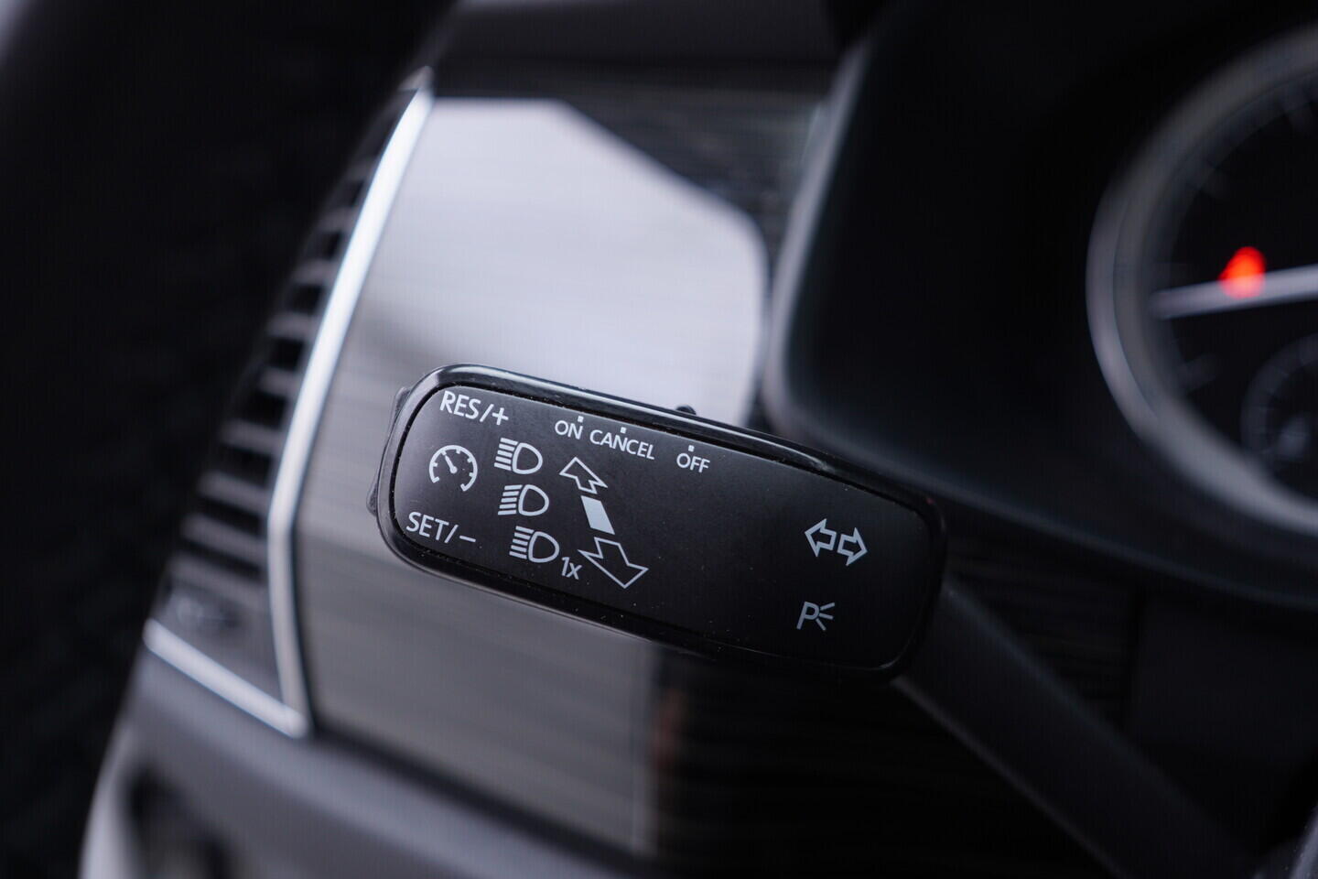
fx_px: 1318
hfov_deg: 53.1
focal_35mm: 36
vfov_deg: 36.9
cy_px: 440
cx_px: 659
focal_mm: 24
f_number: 2.8
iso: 160
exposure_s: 1/40
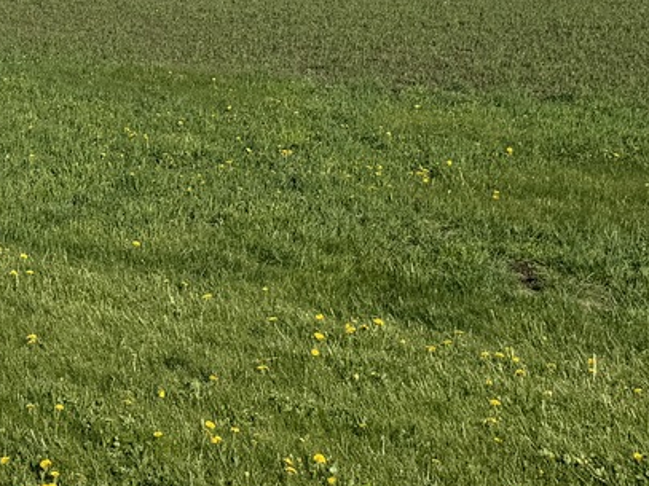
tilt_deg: +2.4
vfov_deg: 16.1
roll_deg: +0.3
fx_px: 1593
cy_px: -214
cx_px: -330
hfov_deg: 19.9
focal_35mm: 85
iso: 80
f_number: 1.78
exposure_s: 1/7092
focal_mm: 6.76
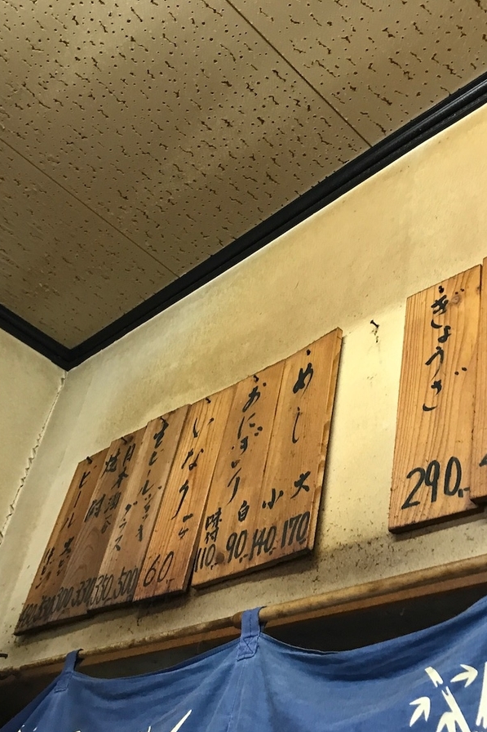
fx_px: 792
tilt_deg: +37.5
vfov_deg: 49.6
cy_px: 366
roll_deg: -11.0
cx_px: 263
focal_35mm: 39
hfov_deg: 34.2
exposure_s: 1/15
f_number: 1.8
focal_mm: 3.99
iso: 50
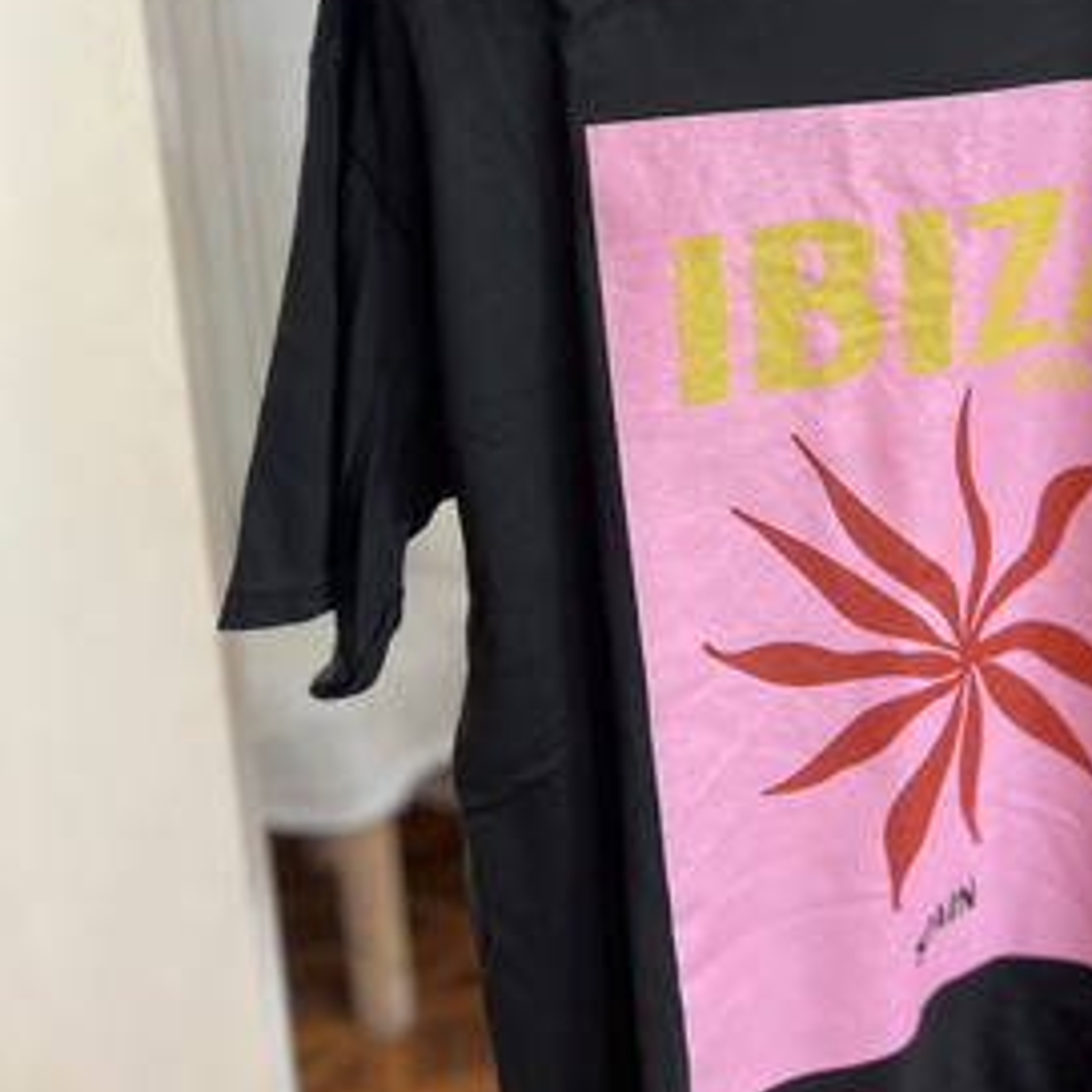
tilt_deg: -14.6
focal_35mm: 45
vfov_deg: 37.3
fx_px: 1606
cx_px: 791
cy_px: 399
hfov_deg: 36.8
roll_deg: +1.1
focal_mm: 5.7
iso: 125
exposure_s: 1/107
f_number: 1.5
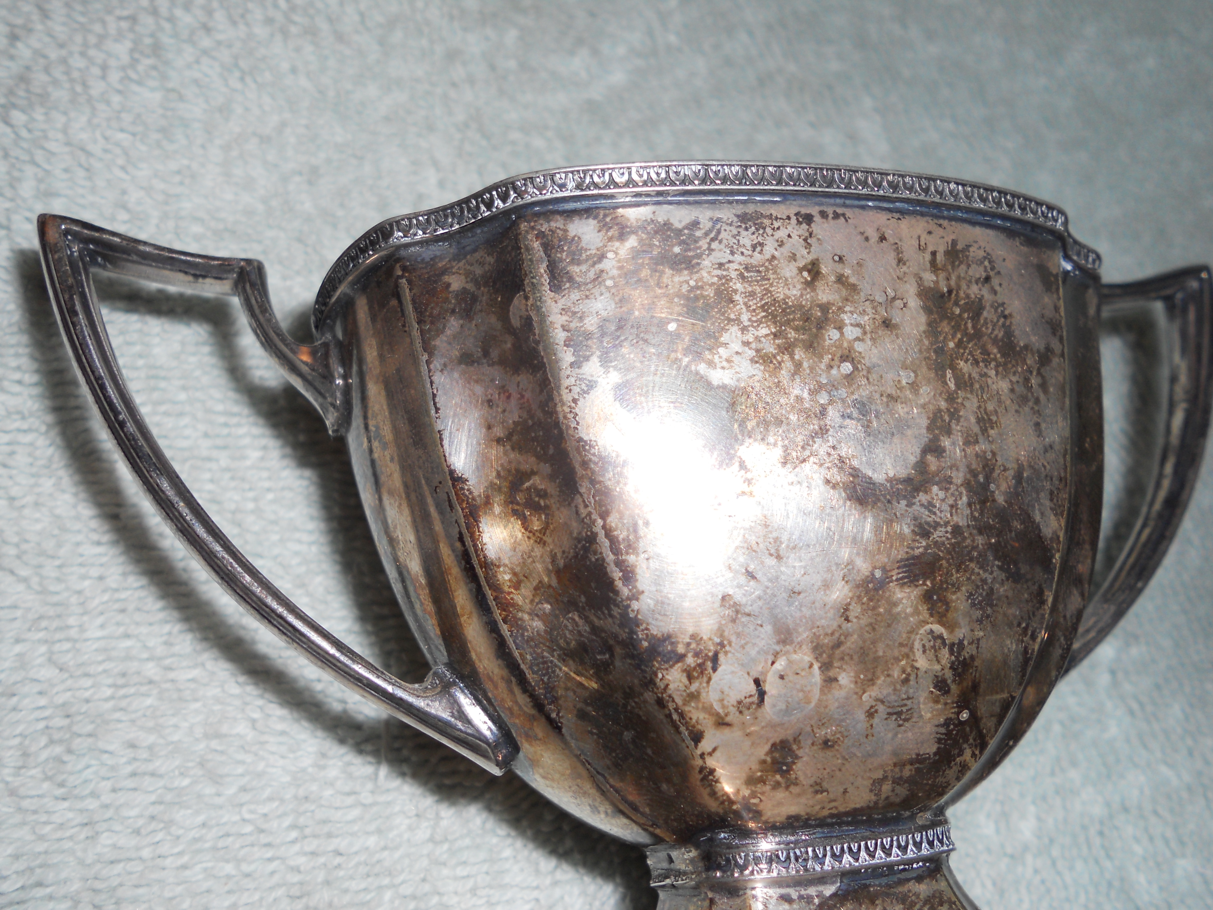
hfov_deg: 56.8
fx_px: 1121
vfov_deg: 44.2
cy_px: 455
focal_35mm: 32
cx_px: 606
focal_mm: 5.8
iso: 80
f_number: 8.8
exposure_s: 1/25
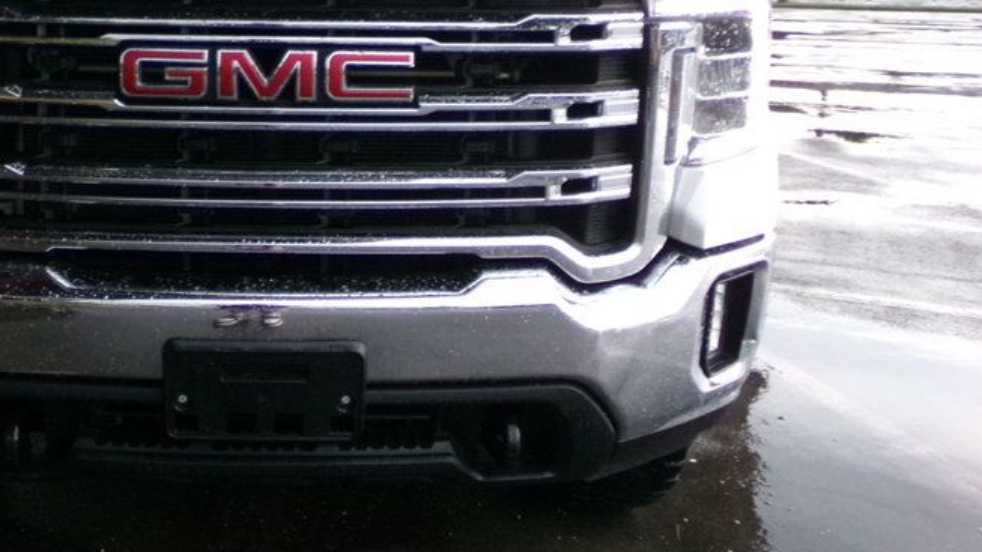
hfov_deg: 48.0
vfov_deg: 28.7
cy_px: 168
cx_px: 275
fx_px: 1067
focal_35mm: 41
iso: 535
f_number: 11.07
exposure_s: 1/60
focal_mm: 4.3
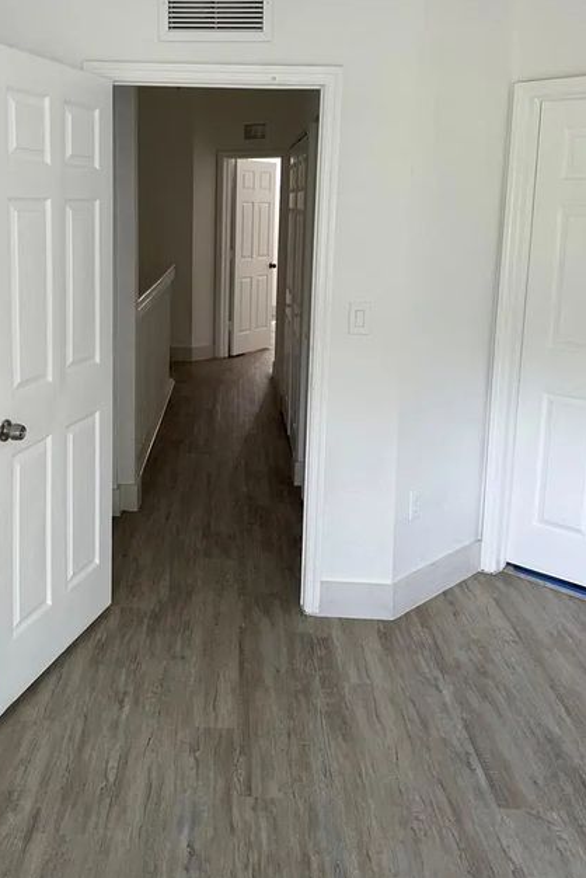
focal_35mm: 34
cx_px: 209
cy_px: 326
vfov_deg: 55.1
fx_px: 829
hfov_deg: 38.6
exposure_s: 1/121
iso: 160
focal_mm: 6.86
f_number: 1.78
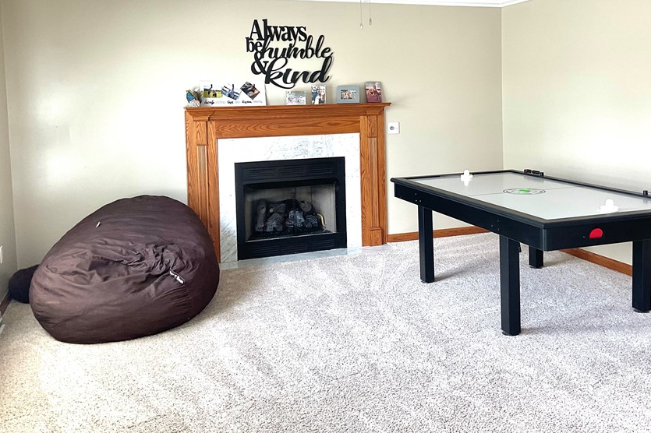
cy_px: 138
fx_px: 669
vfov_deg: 35.5
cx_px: 396
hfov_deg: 51.5
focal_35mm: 37
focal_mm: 3
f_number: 1.8
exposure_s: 1/60
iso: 40
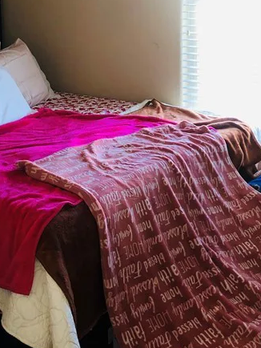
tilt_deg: -7.8
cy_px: 49
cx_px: 36
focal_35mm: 66
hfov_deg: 21.9
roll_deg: +1.3
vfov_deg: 28.5
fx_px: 663
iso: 40
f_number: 1.8
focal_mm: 3.99
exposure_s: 1/17
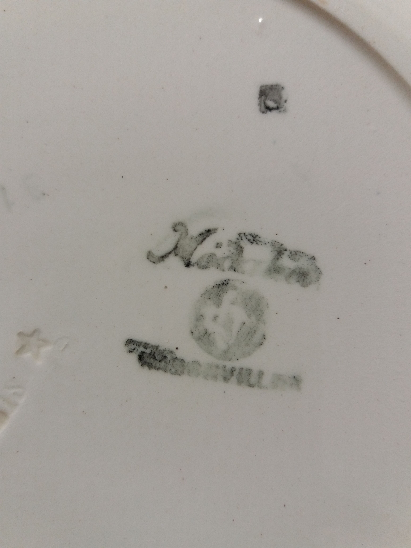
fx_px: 443
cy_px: 274
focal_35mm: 28
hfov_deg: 49.7
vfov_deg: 63.4
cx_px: 206
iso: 100
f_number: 1.9
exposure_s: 1/117
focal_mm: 3.7
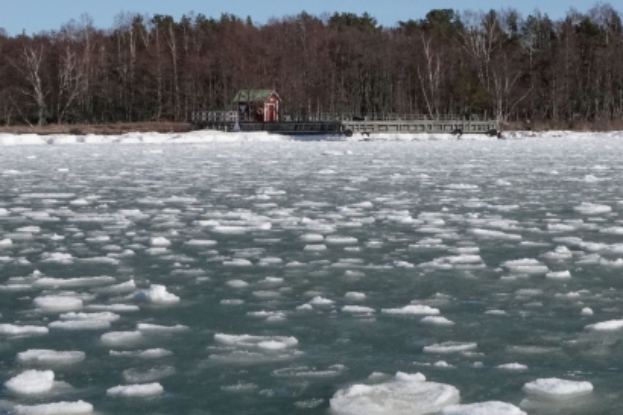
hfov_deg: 22.2
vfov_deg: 15.2
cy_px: 182
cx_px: 533
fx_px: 1557
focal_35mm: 90
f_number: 11
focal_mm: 15.17
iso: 800
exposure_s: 1/1600
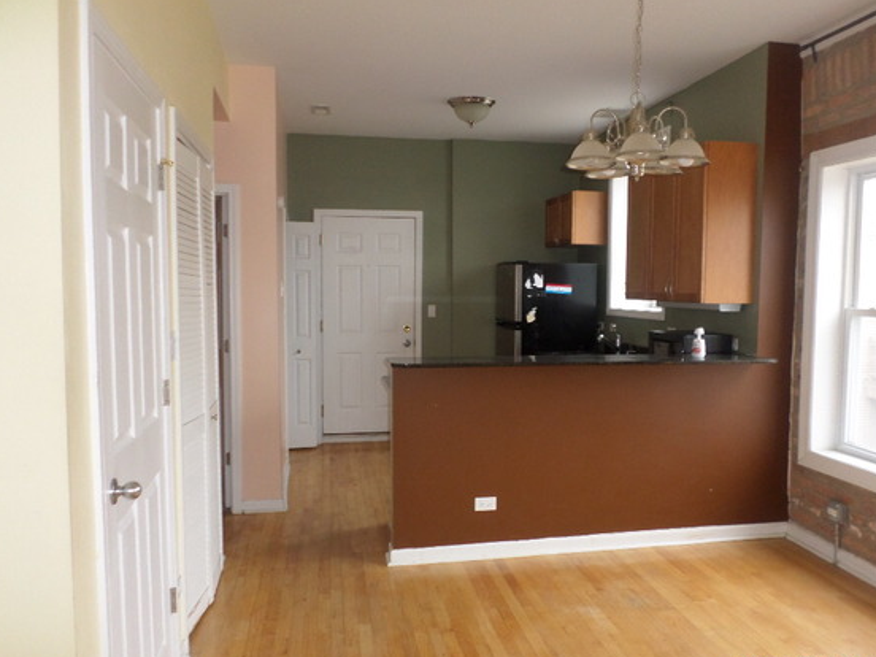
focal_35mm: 29
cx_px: 489
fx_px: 734
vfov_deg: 48.2
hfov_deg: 61.5
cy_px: 349
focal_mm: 4.5
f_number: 2.5
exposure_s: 1/30
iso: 160
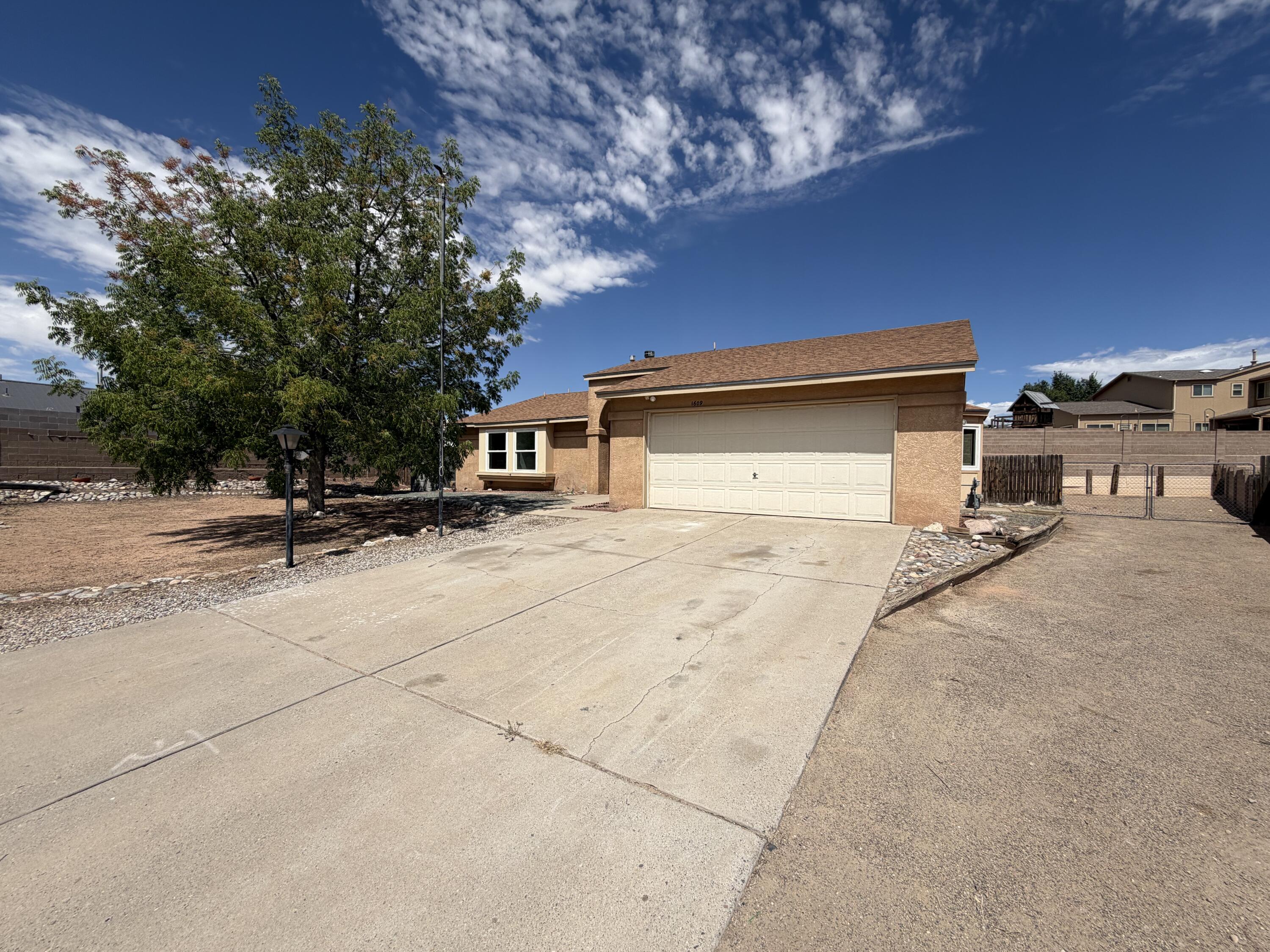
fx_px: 514
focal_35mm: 14
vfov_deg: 85.7
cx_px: 635
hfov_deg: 102.1
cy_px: 476
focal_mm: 2.22
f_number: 2.2
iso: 20
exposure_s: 1/1572
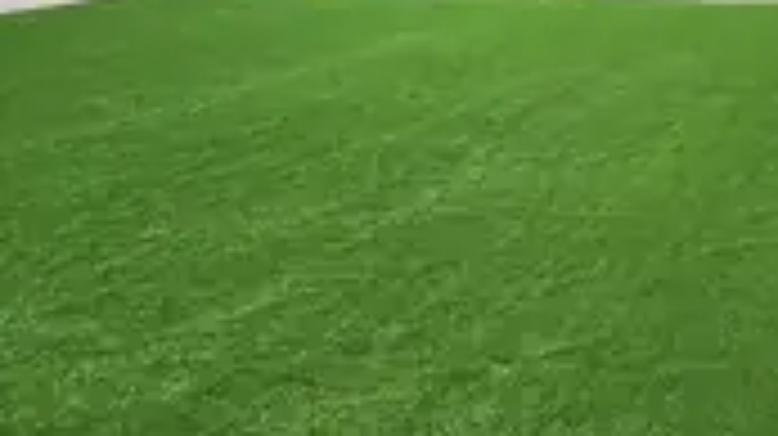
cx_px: 666
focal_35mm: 58
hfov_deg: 34.5
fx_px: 1196
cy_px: 0
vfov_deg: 20.0
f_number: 1.8
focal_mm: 5.54
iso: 25
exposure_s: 1/1167
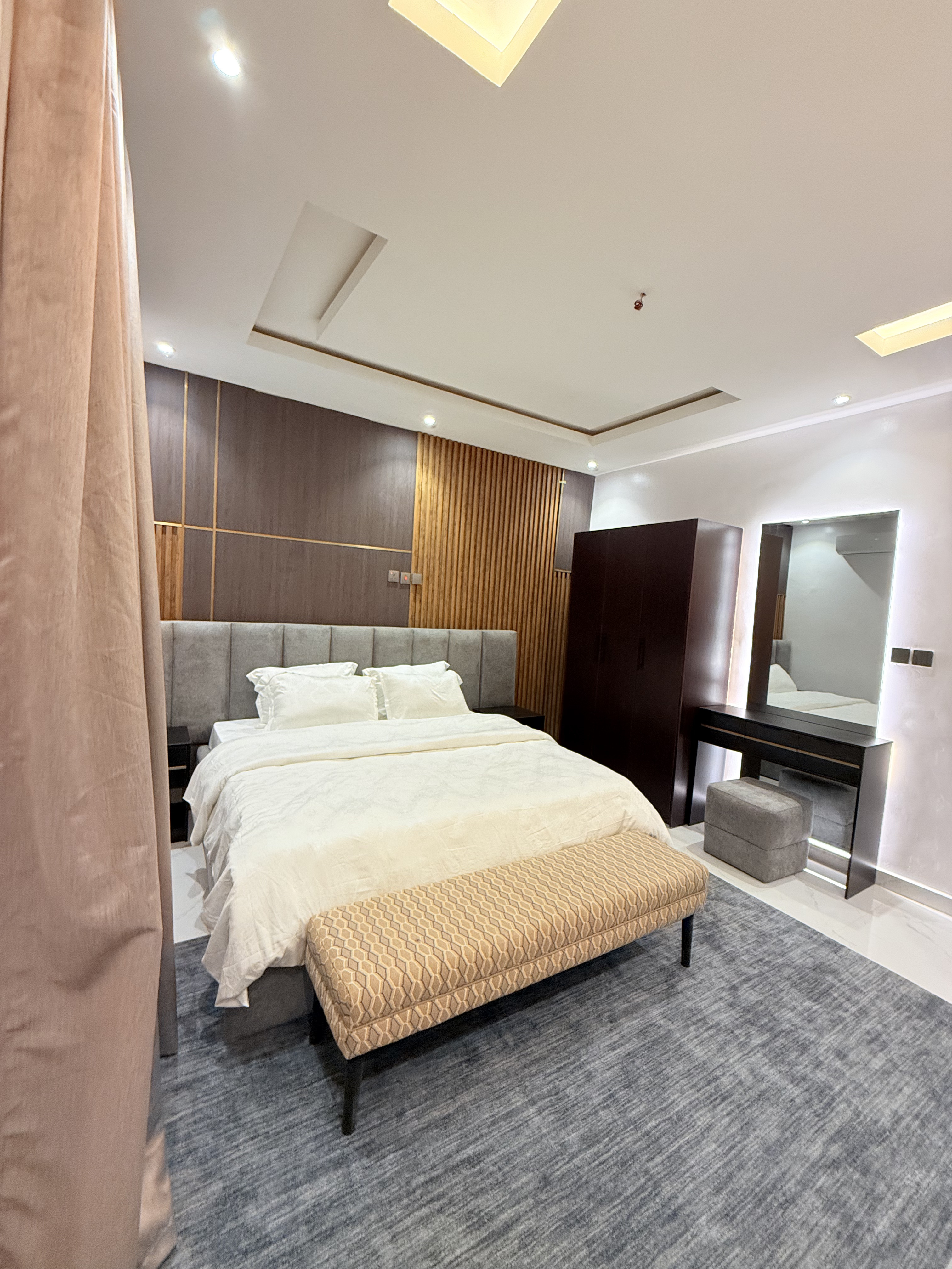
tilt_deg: -2.3
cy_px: 634
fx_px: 513
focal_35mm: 14
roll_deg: -4.4
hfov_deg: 85.7
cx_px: 476
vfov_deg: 102.1
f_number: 2.2
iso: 250
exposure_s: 1/50
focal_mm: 2.22
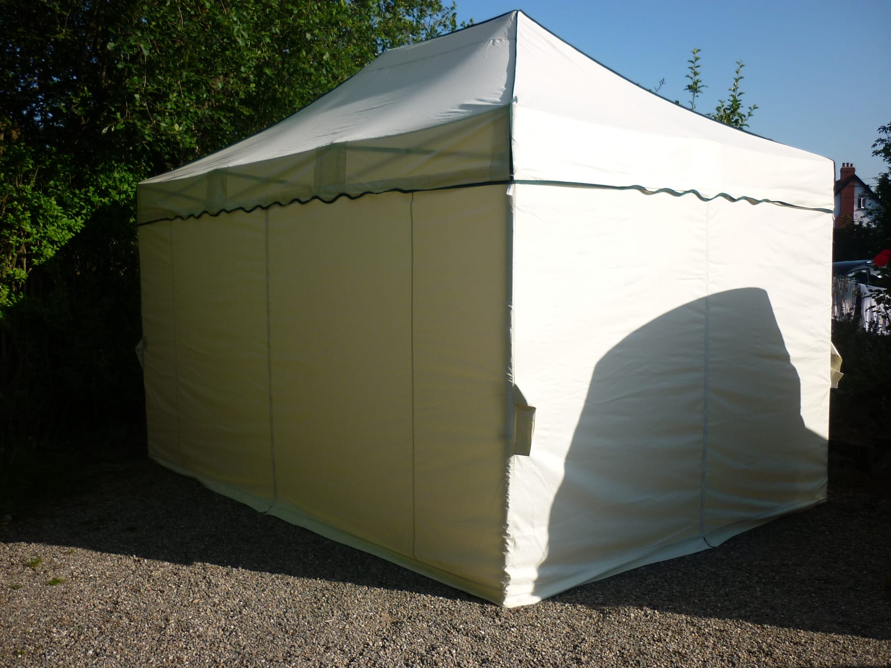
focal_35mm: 33
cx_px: 446
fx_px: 849
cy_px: 334
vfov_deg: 42.9
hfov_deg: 55.4
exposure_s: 1/160
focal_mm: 5.5
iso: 80
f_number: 8
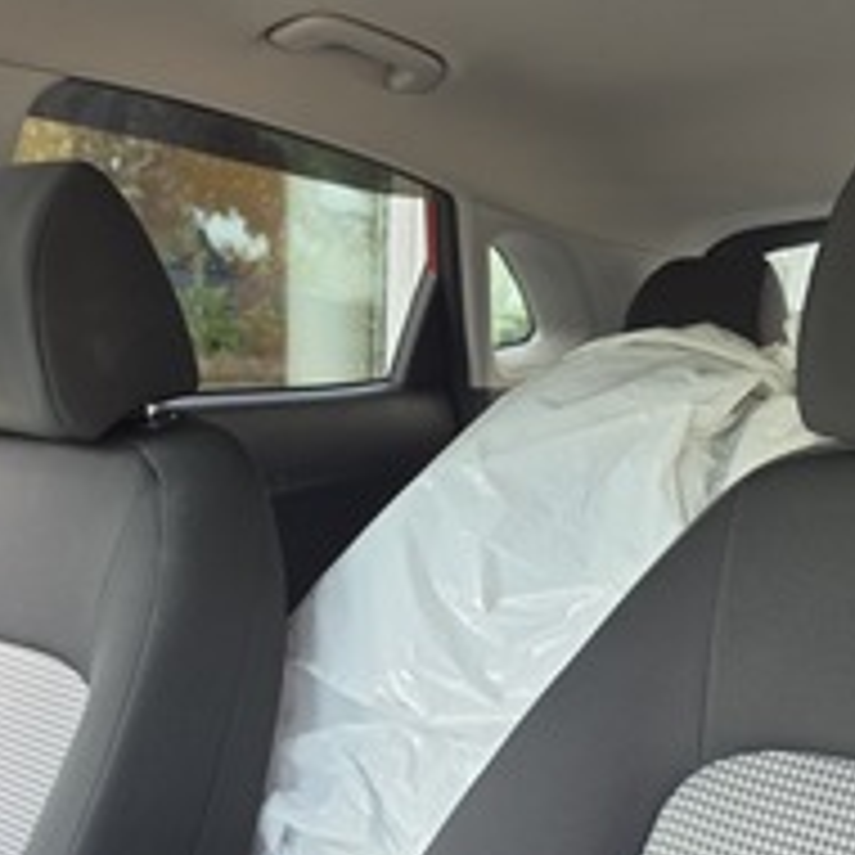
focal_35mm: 45
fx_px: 1257
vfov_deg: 36.2
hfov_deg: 37.3
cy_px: 695
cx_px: 536
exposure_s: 1/180
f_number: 1.4
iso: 50
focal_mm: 6.5
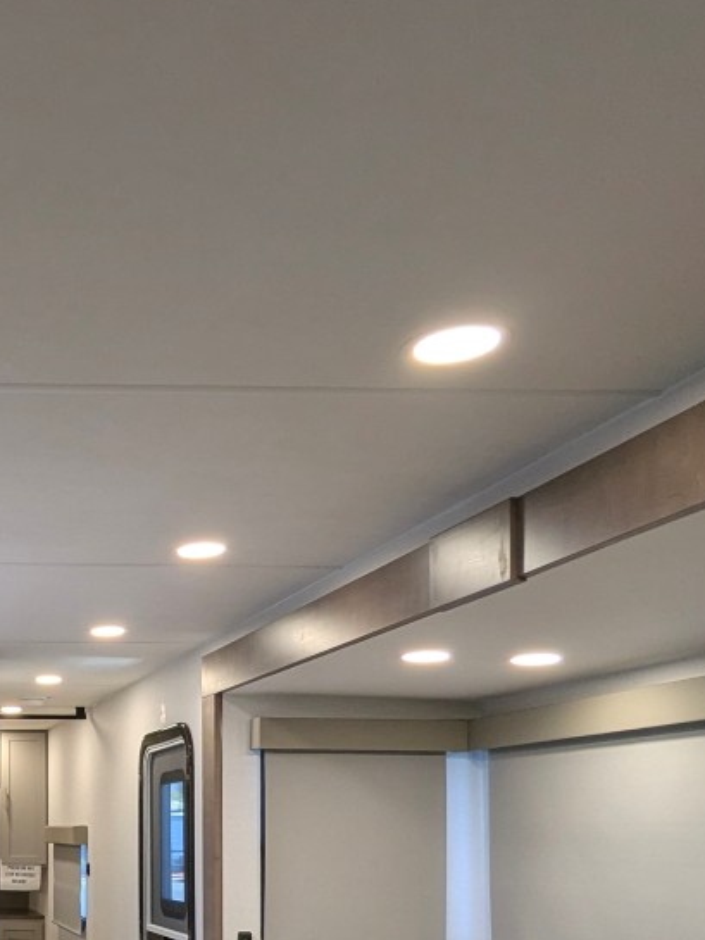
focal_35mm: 41
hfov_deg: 30.1
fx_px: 1113
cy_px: 783
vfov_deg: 43.1
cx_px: -135
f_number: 2.2
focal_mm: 2.35
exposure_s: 1/43.3
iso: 73
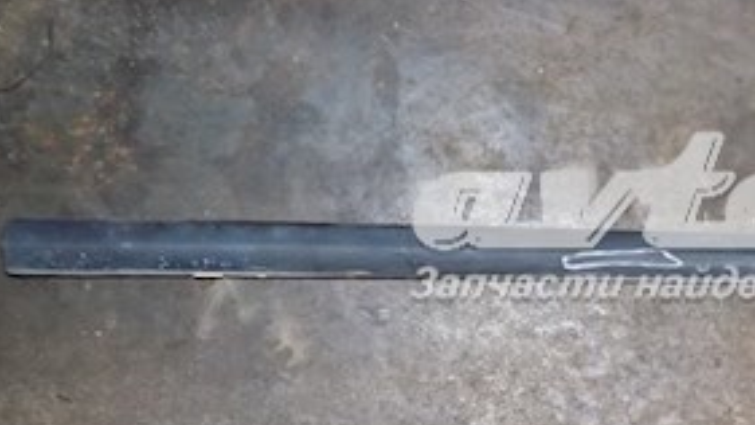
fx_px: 1141
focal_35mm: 57
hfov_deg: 34.0
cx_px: 717
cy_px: 207
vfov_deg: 21.1
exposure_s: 1/30
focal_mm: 4
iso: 200
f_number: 3.1
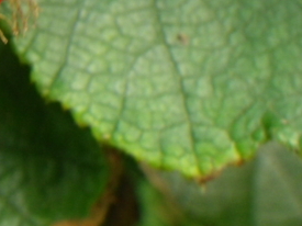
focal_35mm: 99
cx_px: -34
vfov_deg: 14.4
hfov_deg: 19.0
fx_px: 863
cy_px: -60
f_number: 3.8
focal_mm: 6.1
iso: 200
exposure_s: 1/50
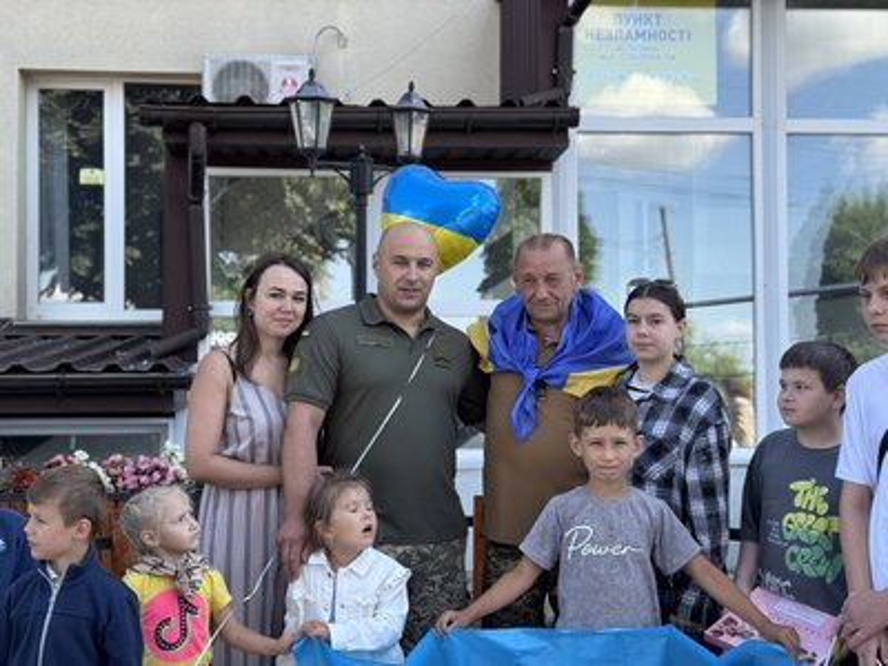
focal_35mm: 48
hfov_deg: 39.7
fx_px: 1231
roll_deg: +0.4
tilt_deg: +2.2
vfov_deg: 30.3
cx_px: 444
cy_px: 333
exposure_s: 1/678
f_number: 1.78
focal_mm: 6.76
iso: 64
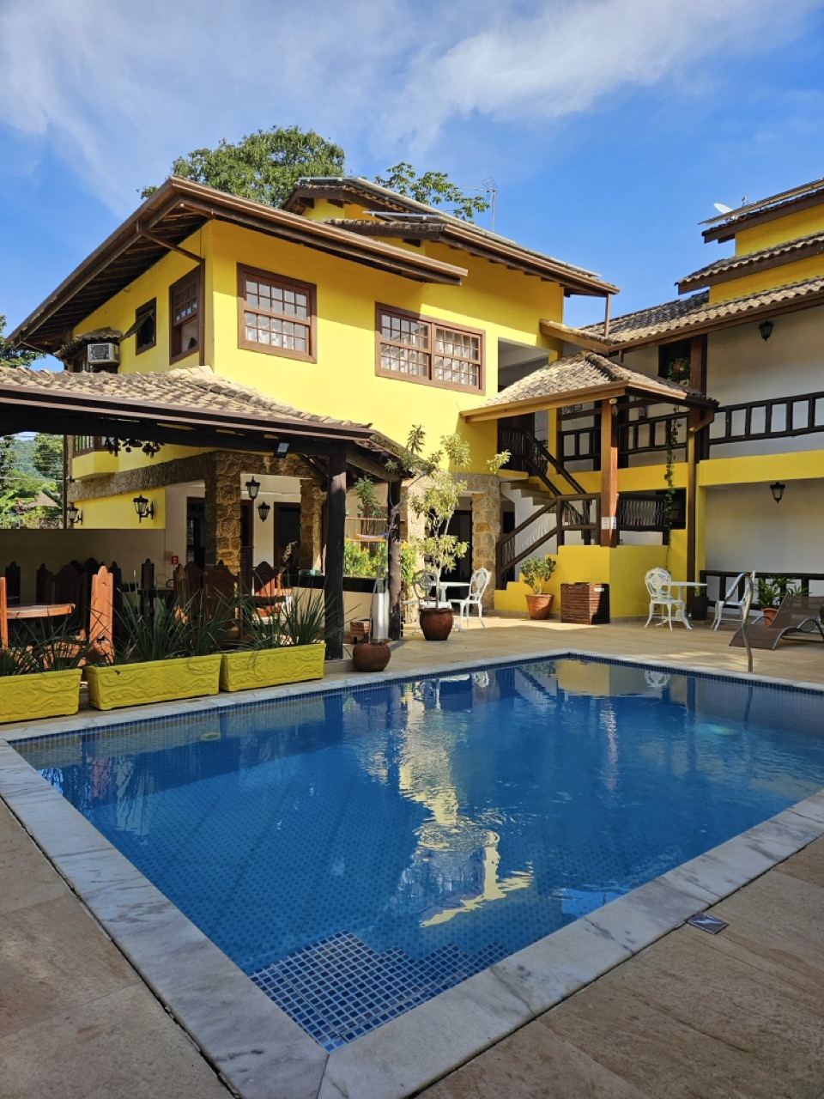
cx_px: 412
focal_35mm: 23
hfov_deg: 58.9
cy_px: 550
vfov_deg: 73.9
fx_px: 730
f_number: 1.8
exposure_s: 1/1476
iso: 32
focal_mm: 5.4
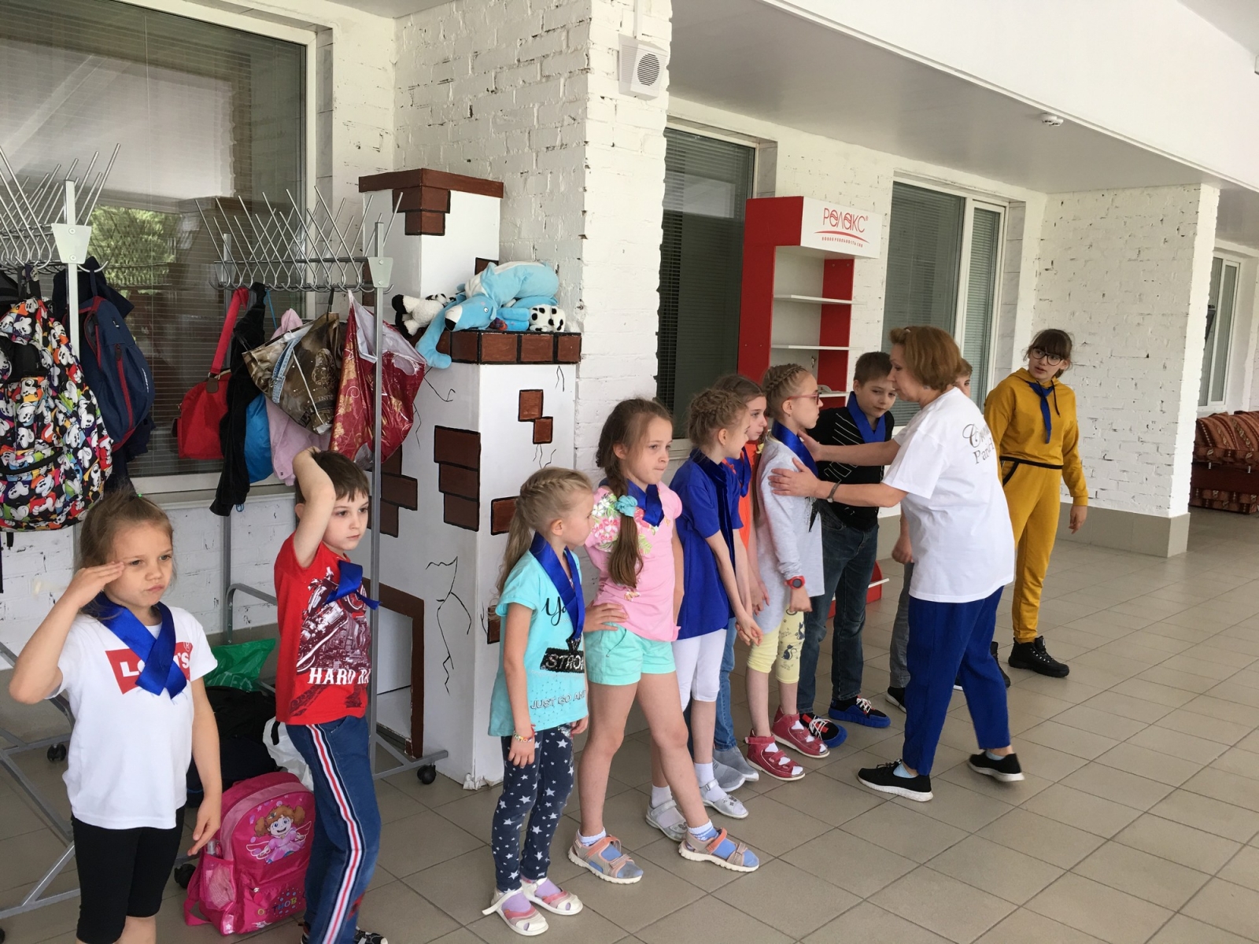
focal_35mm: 29
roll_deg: -1.9
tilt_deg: -4.6
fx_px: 1055
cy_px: 472
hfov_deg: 61.7
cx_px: 630
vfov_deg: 48.2
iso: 25
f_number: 2.2
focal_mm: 4.15
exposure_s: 1/33
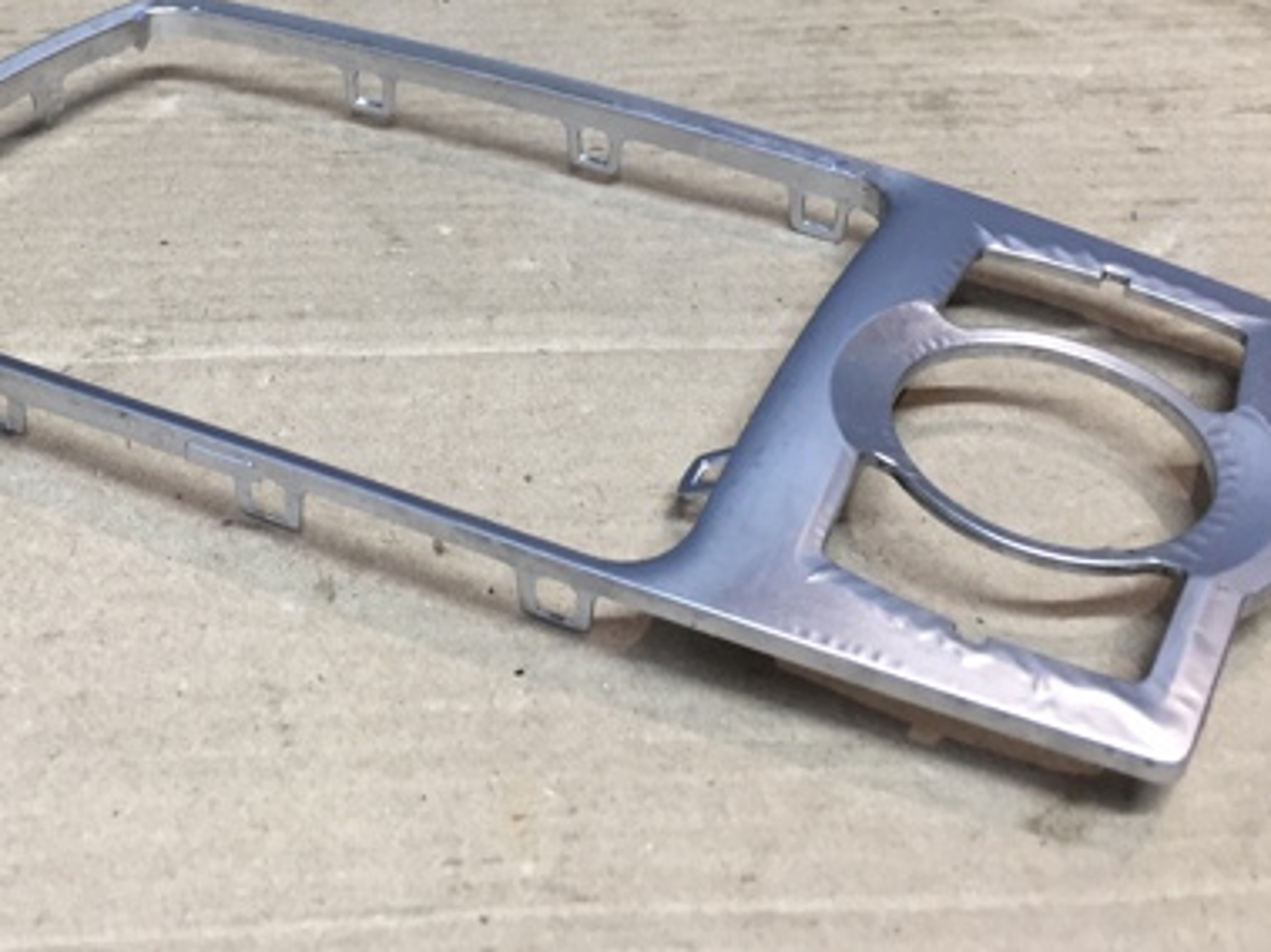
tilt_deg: -34.8
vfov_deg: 29.3
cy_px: 258
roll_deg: -0.5
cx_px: 429
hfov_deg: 38.5
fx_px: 1799
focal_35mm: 49
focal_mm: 4.15
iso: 50
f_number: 2.2
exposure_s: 1/33
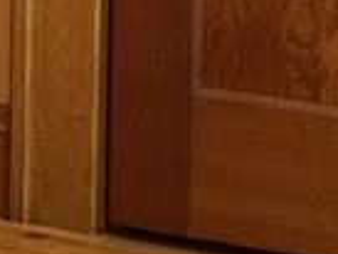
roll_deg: +0.6
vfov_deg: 6.5
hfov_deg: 7.4
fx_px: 2121
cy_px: -365
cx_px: -839
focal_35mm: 217
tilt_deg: -6.3
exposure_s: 1/15
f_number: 2.2
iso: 40
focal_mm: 4.15
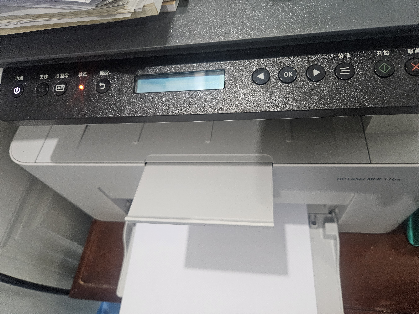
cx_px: 210
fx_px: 278
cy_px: 157
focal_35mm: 23
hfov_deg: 73.9
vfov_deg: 58.9
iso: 640
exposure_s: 1/100
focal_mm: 5.4
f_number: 1.8
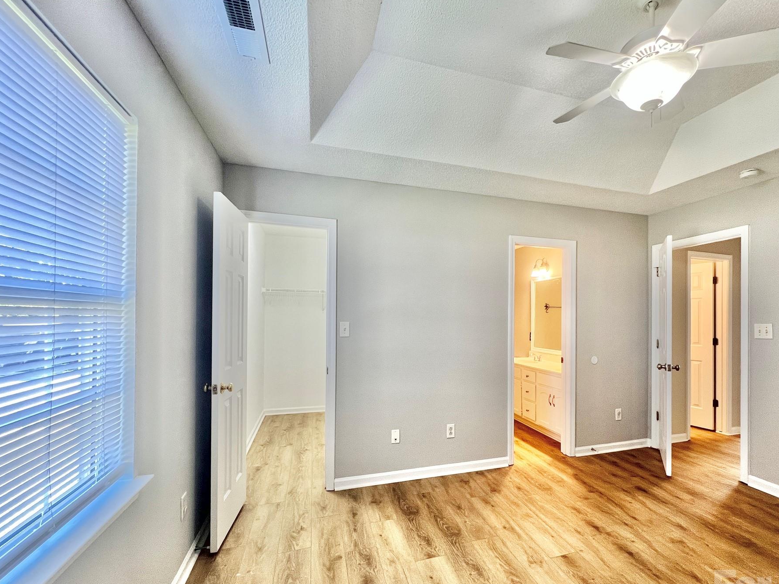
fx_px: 338
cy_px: 319
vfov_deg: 81.5
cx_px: 434
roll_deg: -0.2
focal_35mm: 15
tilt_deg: -0.1
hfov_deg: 97.8
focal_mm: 1.57
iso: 250
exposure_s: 1/120
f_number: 1.8
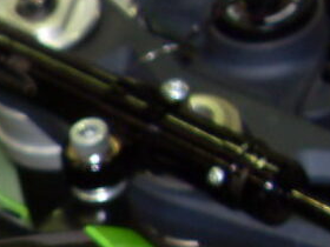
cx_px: -305
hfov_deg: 10.5
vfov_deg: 8.1
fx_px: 1668
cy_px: 488
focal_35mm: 175
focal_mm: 6.3
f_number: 2.8
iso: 100
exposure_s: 1/45
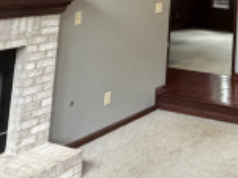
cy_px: -91
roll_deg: -1.2
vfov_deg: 20.2
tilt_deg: +10.0
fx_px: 426
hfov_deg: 28.3
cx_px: 264
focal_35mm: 62
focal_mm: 2.22
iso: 500
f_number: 2.2
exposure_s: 1/60
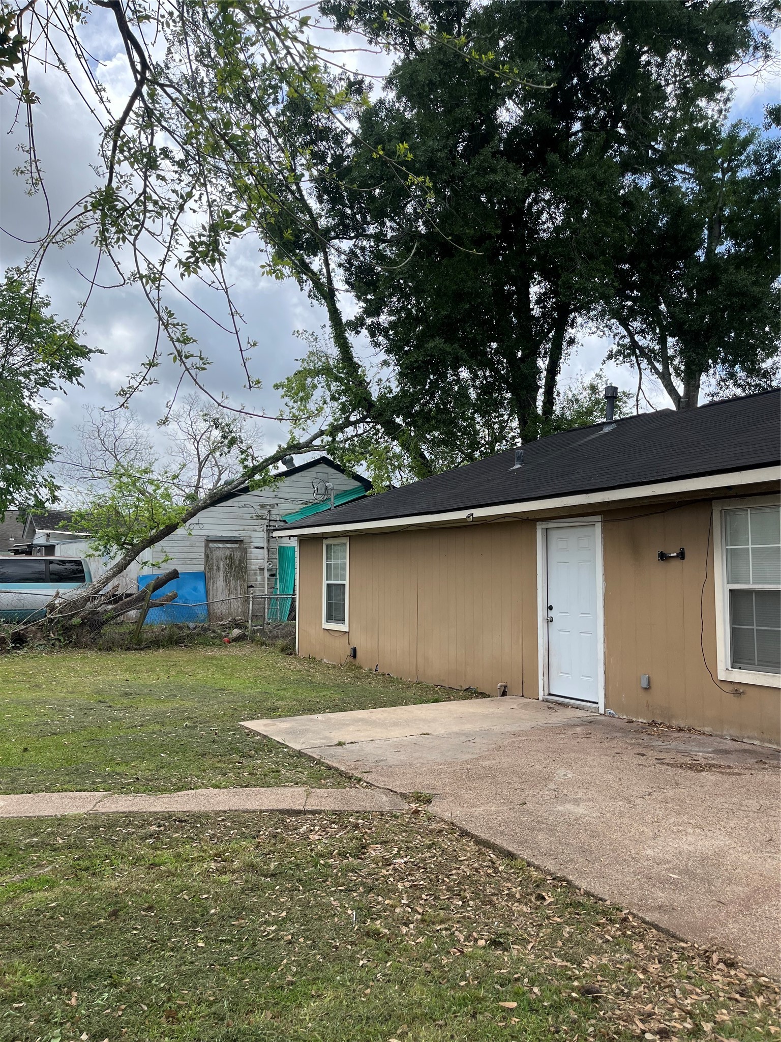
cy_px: 521
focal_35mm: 26
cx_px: 390
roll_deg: -0.7
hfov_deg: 53.1
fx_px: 782
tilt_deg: +3.9
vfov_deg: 67.3
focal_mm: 5.1
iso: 50
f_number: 1.6
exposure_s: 1/1992
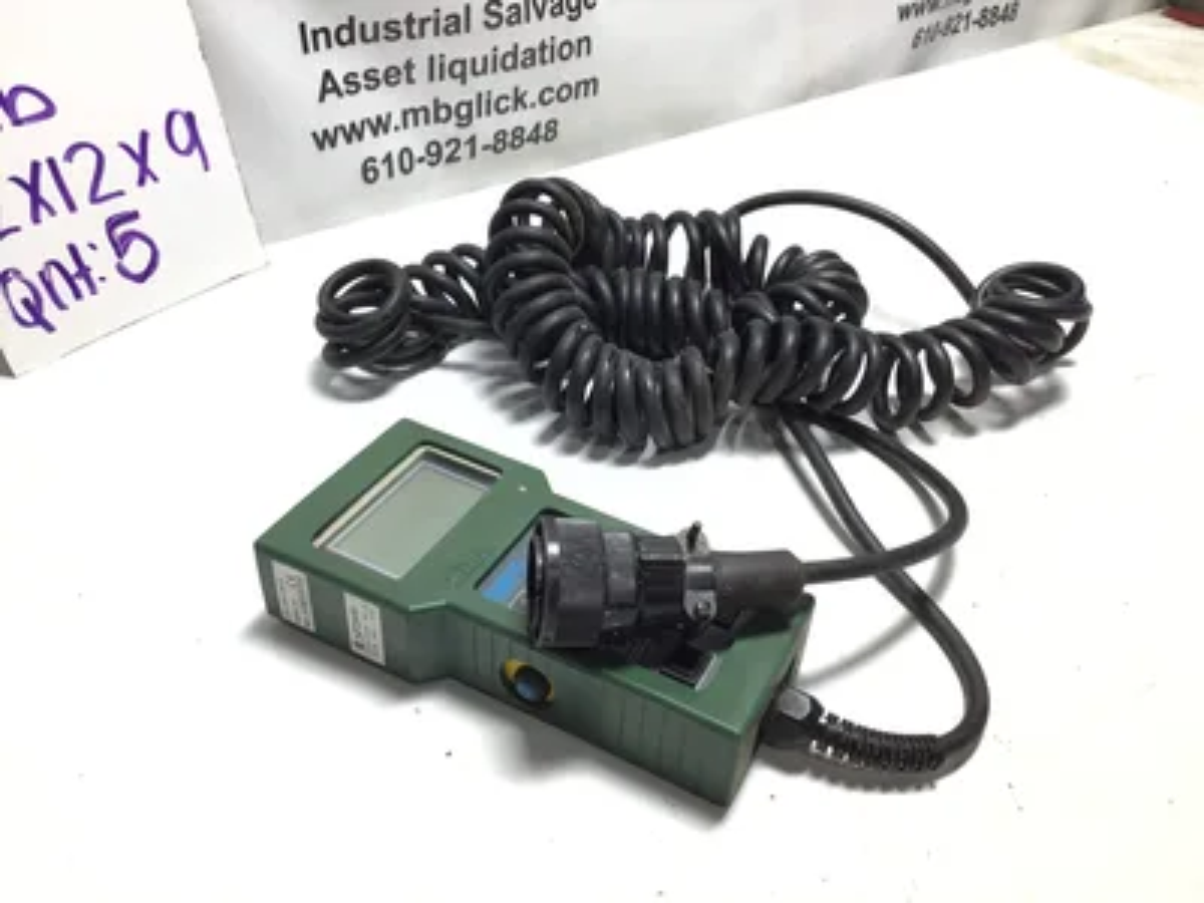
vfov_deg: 45.4
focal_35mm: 31
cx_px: 602
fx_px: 1078
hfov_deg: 58.4
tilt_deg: -37.6
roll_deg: -0.8
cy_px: 452
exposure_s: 1/60
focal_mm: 3.3
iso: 25
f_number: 2.4
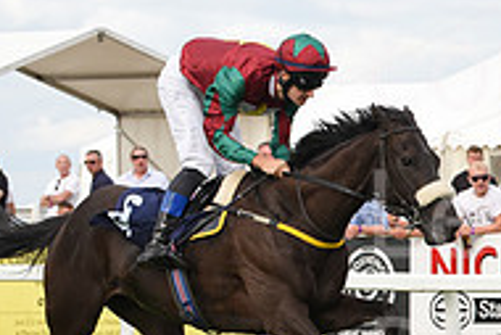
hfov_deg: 6.3
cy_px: 239
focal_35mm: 321
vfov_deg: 4.3
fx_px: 4471
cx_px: 715
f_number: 5.6
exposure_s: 1/2000
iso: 800
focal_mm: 105
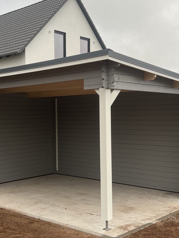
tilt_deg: +1.0
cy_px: 118
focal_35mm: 51
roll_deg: +1.5
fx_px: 352
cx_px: 69
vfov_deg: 37.5
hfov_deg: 28.5
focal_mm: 5.7
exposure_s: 1/328
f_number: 1.5
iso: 50
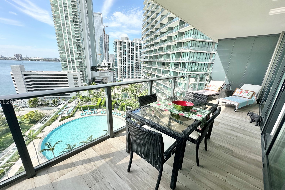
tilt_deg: -19.1
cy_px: 102
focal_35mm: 15
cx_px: 143
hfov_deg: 100.4
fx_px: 119
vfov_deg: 77.2
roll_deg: -2.6
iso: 40
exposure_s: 1/1014
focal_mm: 2.22
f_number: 2.2
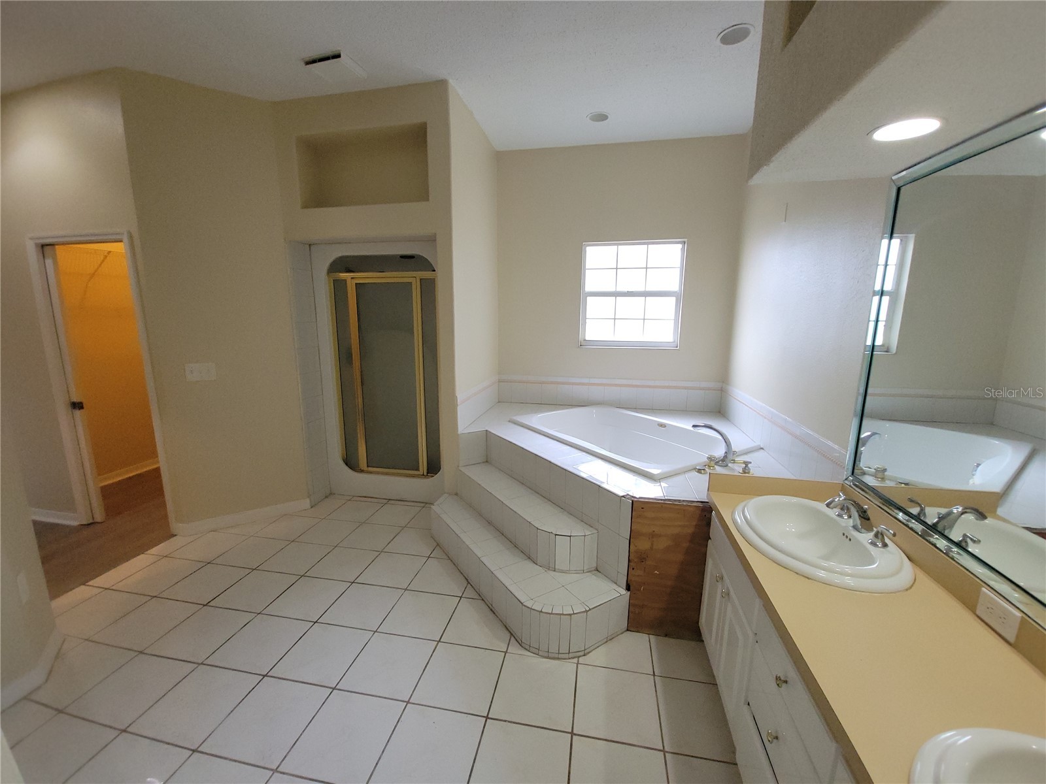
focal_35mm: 13
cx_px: 523
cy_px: 392
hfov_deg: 106.2
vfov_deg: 89.9
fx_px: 393
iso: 320
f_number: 2.2
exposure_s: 1/60
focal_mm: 2.2
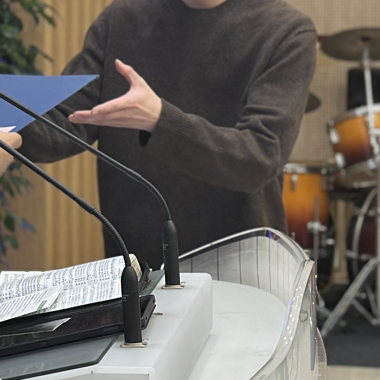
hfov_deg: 10.8
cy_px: 100
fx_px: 1987
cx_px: -26
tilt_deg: -3.9
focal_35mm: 160
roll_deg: +0.5
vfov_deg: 10.9
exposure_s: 1/120
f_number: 1.78
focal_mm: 6.86
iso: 160
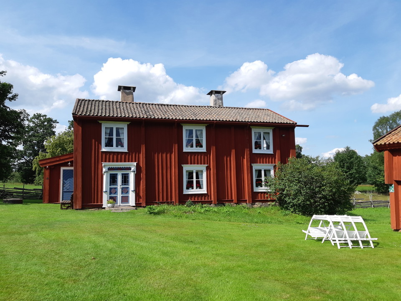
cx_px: 200
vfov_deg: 53.1
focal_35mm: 26
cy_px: 150
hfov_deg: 67.3
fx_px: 301
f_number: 1.7
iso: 40
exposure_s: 1/1587
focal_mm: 3.93
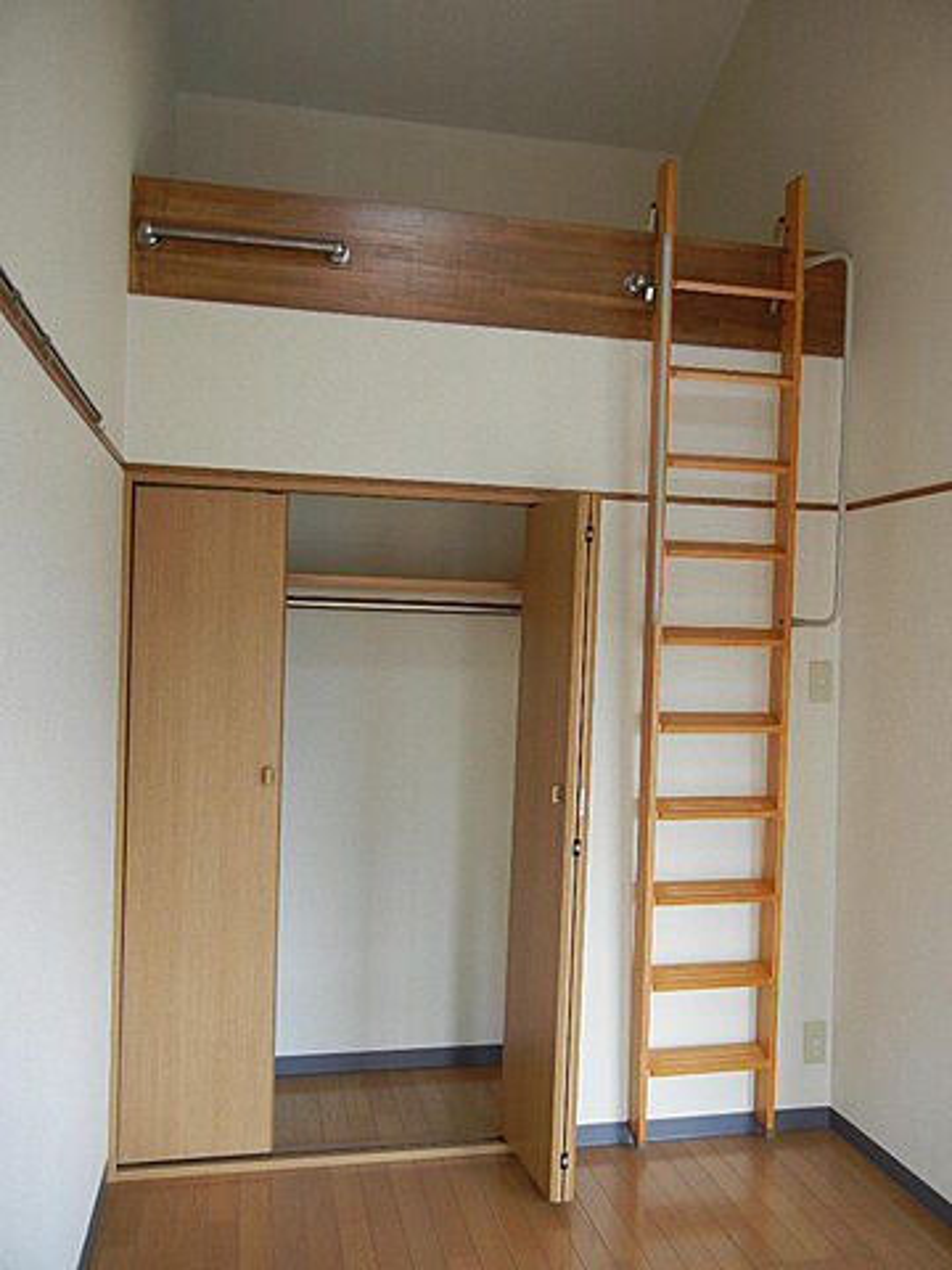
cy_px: 635
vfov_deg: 60.0
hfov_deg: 46.8
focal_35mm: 30
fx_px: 1100
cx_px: 476
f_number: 3.5
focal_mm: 5.4
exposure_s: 1/60
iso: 216
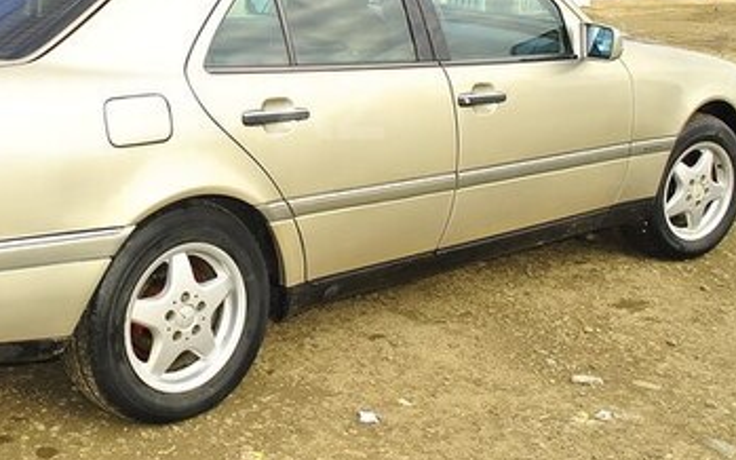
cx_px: 169
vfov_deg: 22.1
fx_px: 1163
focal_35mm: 58
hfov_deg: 34.3
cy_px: 109
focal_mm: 20
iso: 100
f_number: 5.6
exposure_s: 1/200
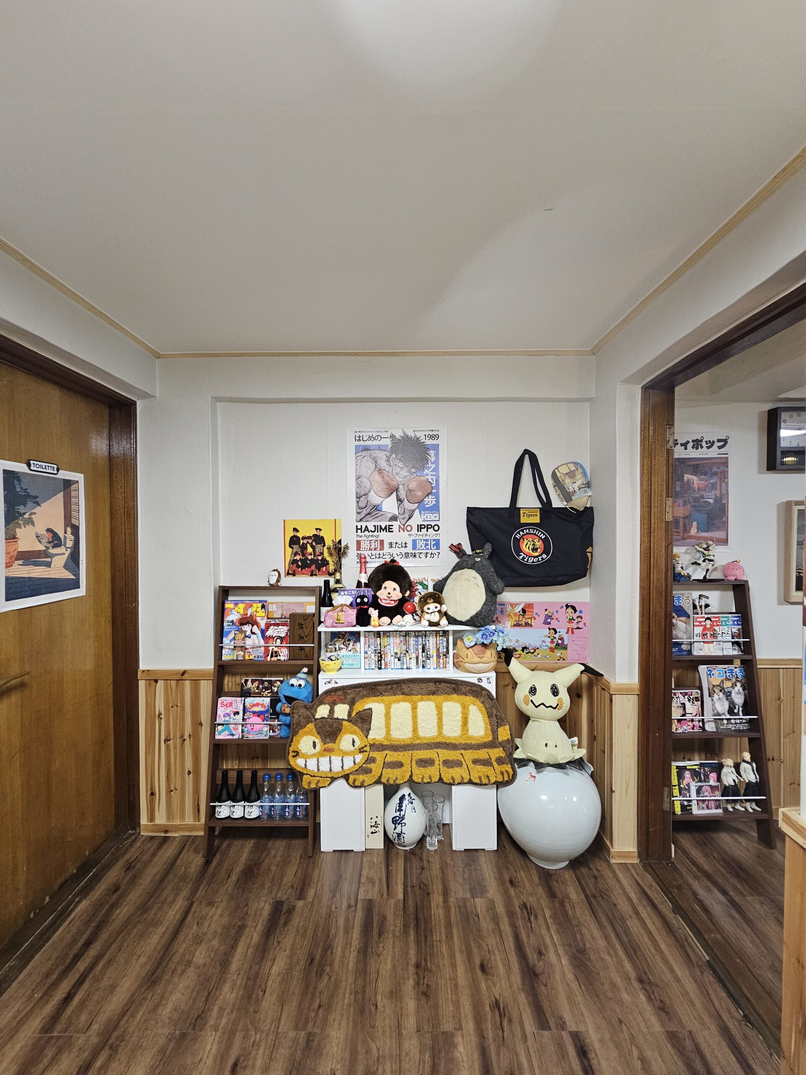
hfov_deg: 89.9
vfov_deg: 106.2
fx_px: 404
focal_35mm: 13
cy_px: 538
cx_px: 403
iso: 250
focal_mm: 2.2
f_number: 2.2
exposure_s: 1/60
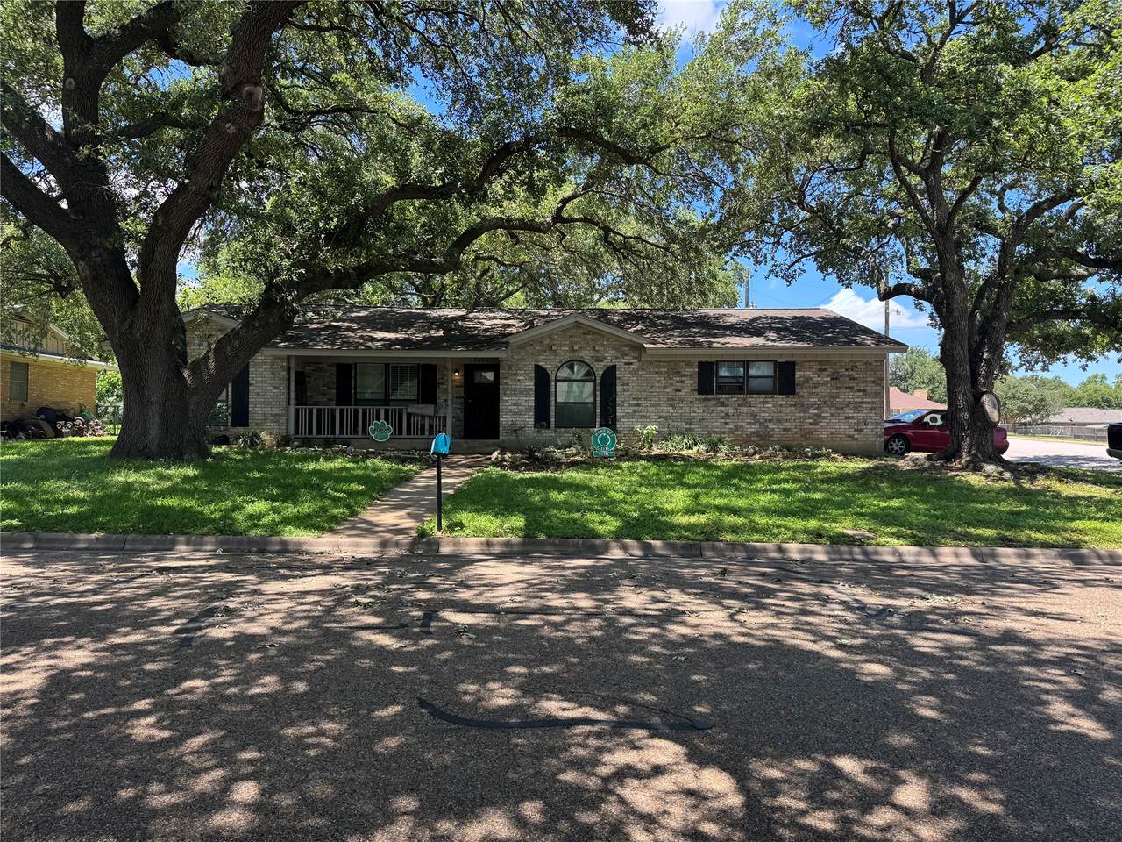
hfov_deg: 71.6
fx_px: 778
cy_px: 421
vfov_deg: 56.8
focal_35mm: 24
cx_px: 561
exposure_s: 1/671
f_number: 1.78
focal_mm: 6.76
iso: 80
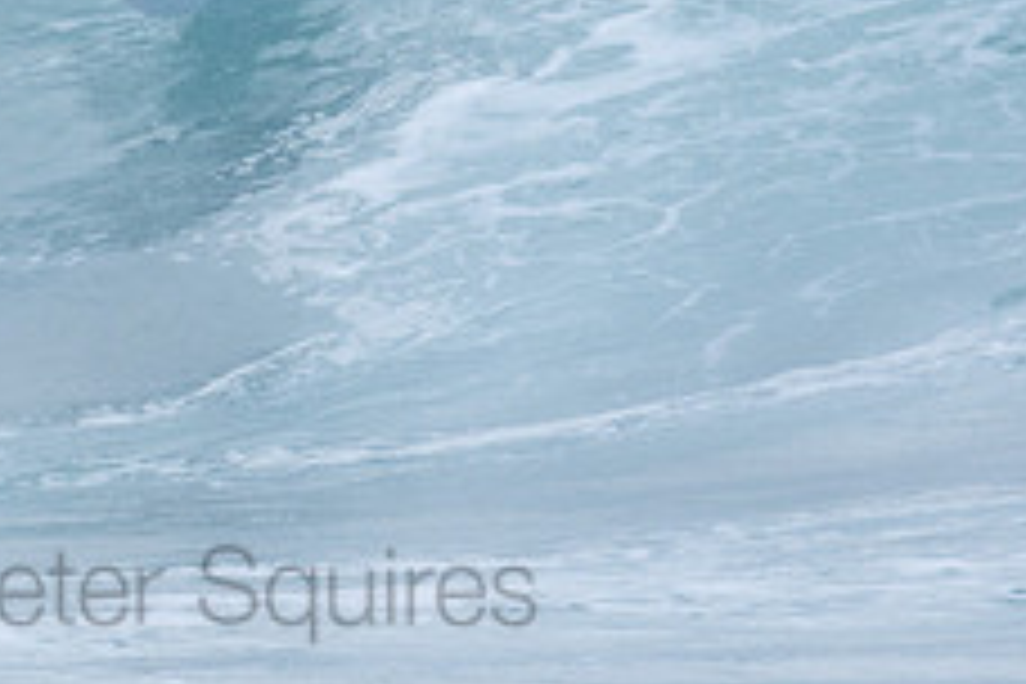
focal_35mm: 1834
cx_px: 189
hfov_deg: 1.1
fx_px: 52265
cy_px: -160
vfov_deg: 0.7
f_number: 5.6
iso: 200
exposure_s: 1/1000
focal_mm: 480
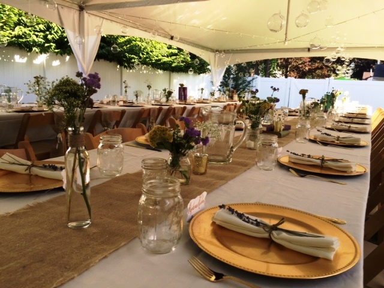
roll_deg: -4.1
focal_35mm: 29
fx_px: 322
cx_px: 192
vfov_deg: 48.2
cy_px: 144
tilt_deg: -9.7
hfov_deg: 61.7
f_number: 2.2
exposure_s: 1/215
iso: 32
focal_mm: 4.15
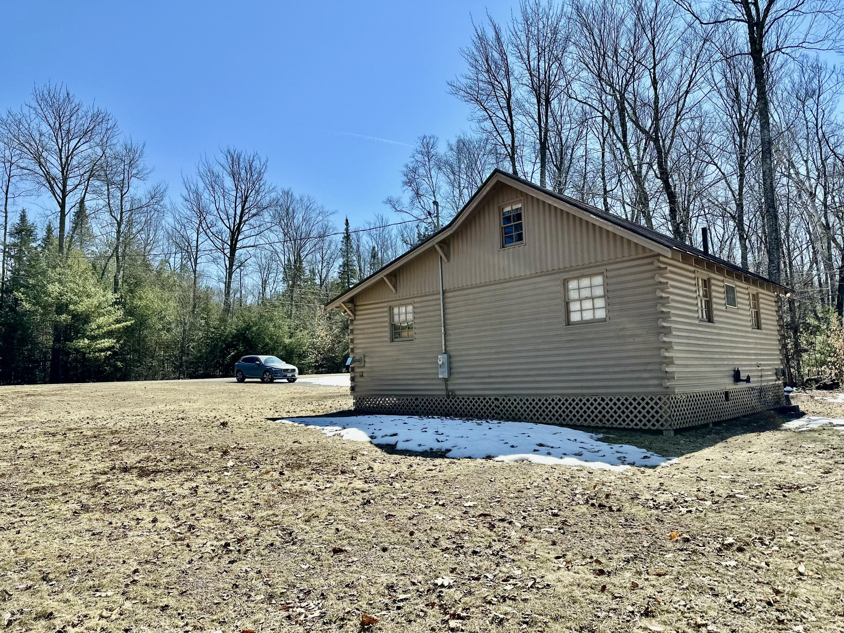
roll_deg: +1.7
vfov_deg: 56.8
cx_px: 422
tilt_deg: +6.4
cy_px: 316
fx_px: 585
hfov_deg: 71.6
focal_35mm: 24
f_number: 1.78
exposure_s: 1/3861
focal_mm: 6.86
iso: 80
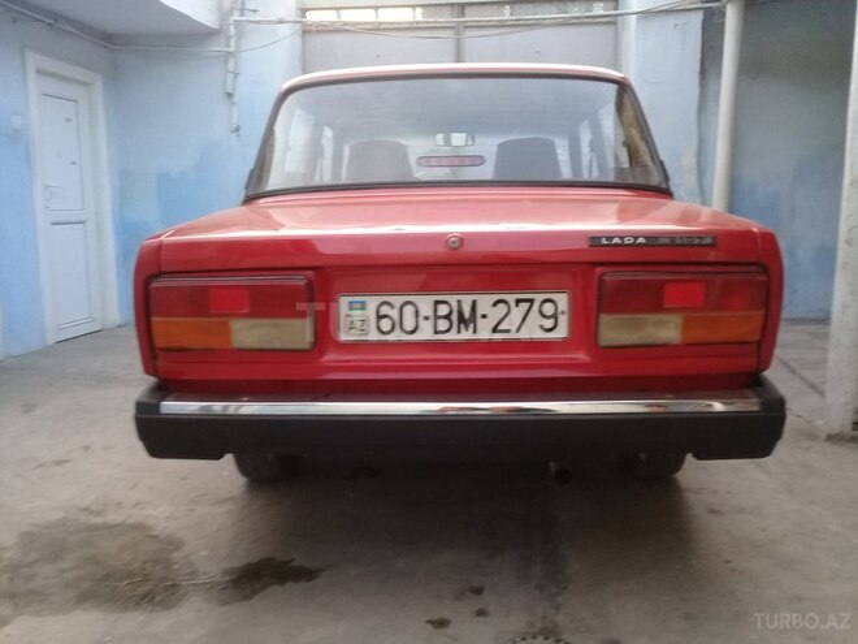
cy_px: 322
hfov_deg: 58.4
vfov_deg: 45.4
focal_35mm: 31
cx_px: 429
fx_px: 768
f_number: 2.2
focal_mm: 3.3
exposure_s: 1/33
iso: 80
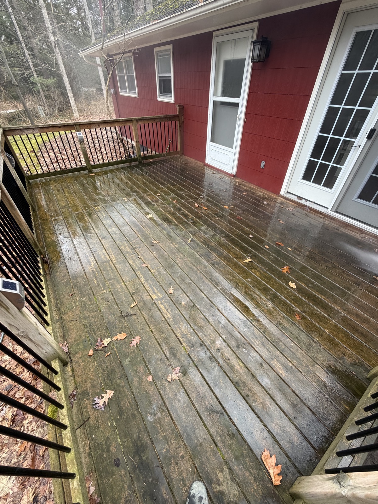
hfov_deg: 85.7
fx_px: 204
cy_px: 252
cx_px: 189
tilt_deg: -40.4
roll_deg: -0.2
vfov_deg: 102.1
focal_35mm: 14
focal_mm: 2.22
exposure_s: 1/121
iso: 160
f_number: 2.2
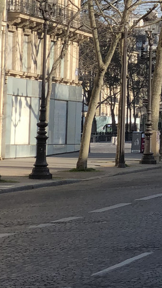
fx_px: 1420
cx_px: 436
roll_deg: +0.5
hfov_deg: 6.1
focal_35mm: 186
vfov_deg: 11.4
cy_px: -12
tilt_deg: +6.2
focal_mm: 6
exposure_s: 1/623
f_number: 2.4
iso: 16
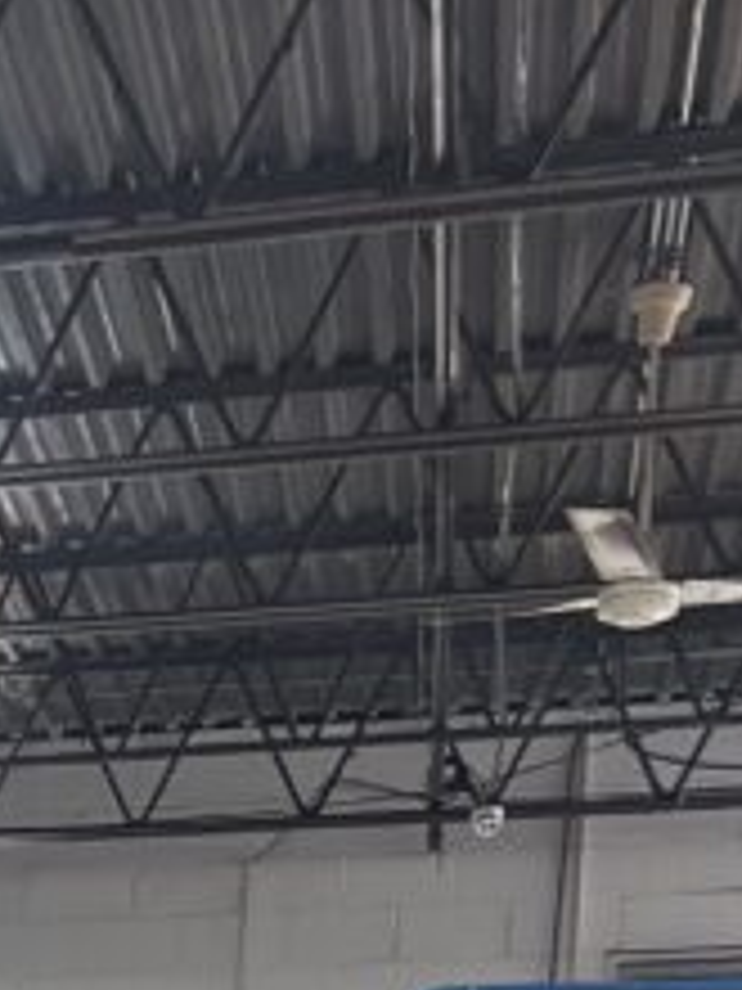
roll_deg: +0.5
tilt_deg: -5.0
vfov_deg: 14.0
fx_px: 3458
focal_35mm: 121
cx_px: -733
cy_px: 1899
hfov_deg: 11.1
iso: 125
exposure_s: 1/60
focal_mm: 5.7
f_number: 1.5
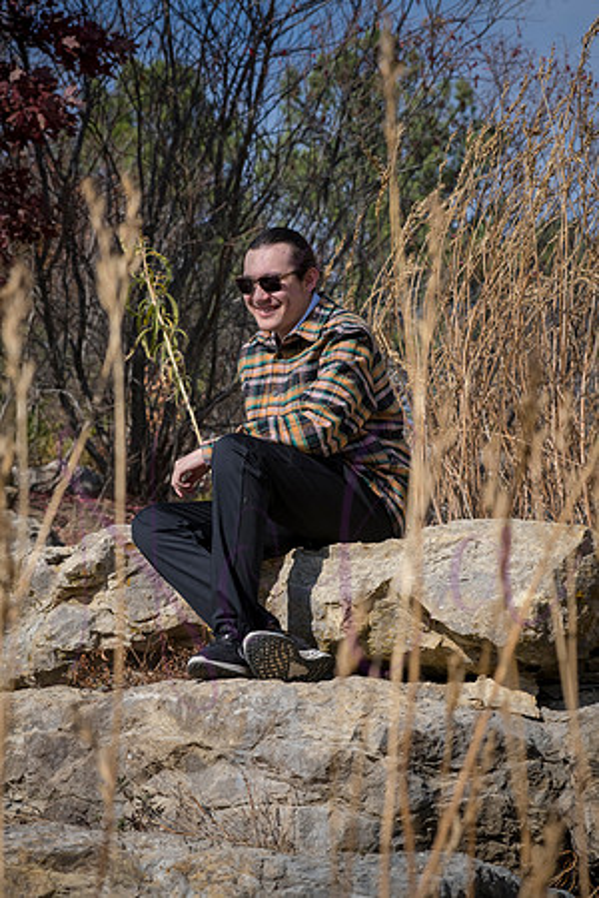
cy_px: 449
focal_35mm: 112
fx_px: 2795
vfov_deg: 18.3
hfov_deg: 12.2
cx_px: 300
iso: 400
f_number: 10
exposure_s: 1/800
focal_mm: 112
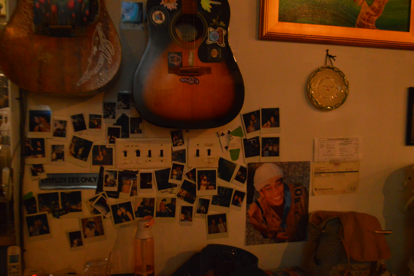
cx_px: 207
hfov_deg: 49.6
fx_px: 448
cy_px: 138
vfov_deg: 34.1
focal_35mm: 39
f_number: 4.2
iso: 3200
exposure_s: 1/80
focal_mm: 26
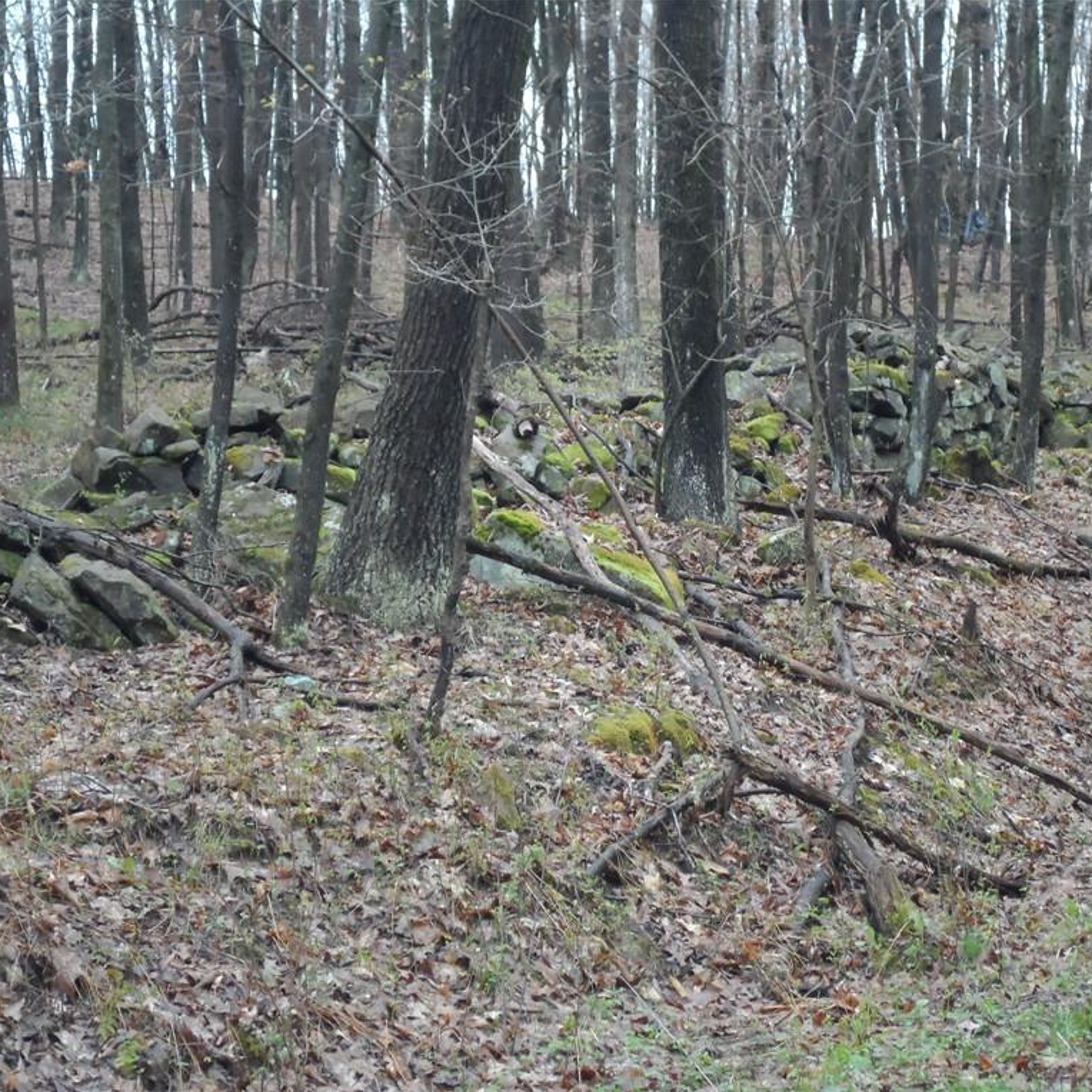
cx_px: 649
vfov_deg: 18.1
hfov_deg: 18.1
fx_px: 3426
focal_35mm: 96
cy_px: 547
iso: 320
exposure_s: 1/45
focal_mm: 14.6
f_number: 4.7
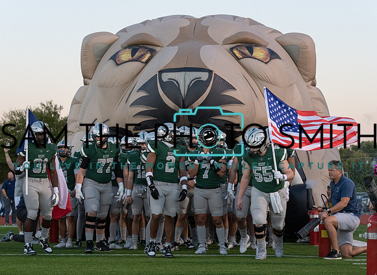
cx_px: 187
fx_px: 1031
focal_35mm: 96
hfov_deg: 20.7
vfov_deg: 15.2
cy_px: 161
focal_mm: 76
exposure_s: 1/1250
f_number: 4
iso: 2500
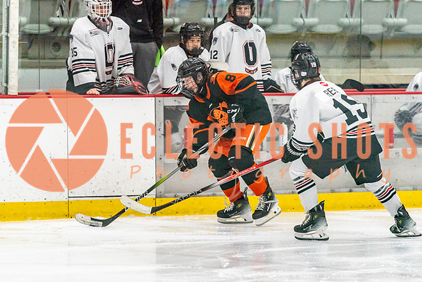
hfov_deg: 7.0
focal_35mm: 295
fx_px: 3454
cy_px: 179
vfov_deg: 4.7
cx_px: 179
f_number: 2.8
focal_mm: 200
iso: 3200
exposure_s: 1/1250
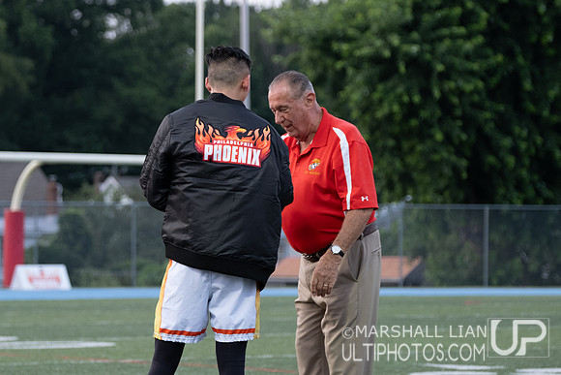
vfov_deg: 8.9
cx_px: 214
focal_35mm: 154
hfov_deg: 13.3
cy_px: 137
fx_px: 2397
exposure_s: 1/320
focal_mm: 74.4
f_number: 2.8
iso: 500
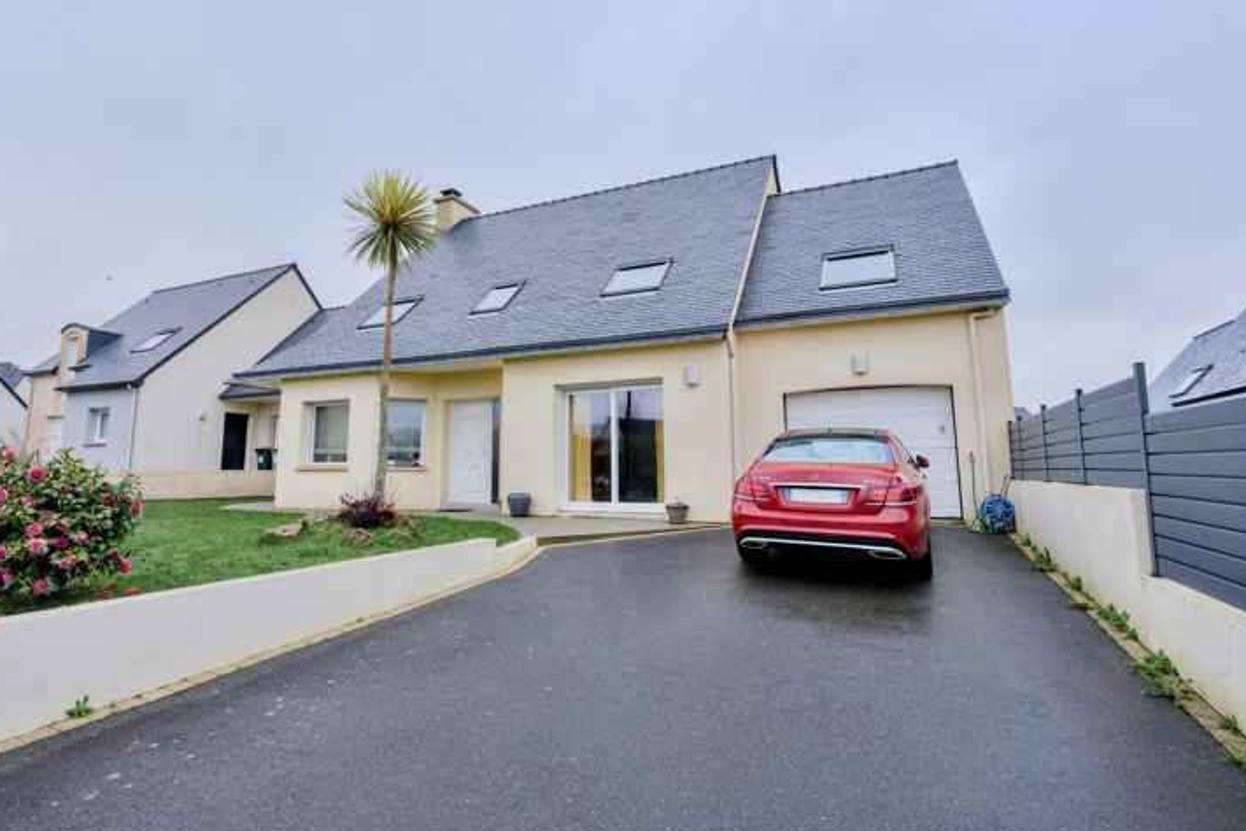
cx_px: 594
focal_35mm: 18
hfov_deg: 89.9
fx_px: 623
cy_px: 383
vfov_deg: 67.3
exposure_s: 1/1600
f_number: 8
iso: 800
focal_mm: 16
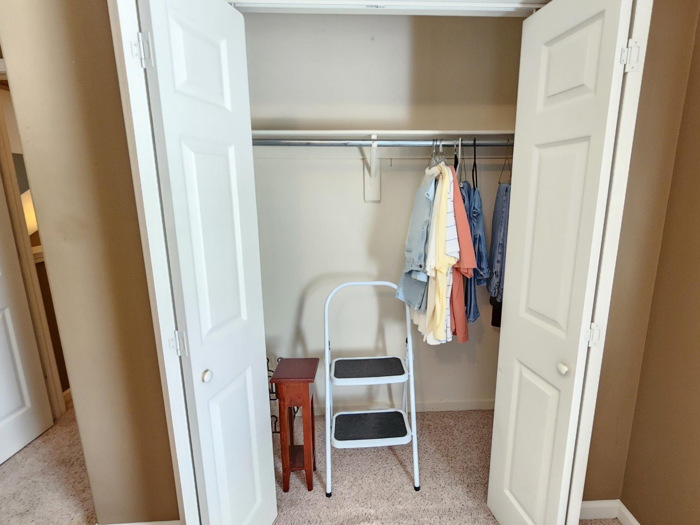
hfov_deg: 98.0
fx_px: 303
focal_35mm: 15
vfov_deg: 81.7
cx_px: 372
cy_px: 257
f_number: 2.2
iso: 640
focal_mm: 2.2
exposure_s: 1/30
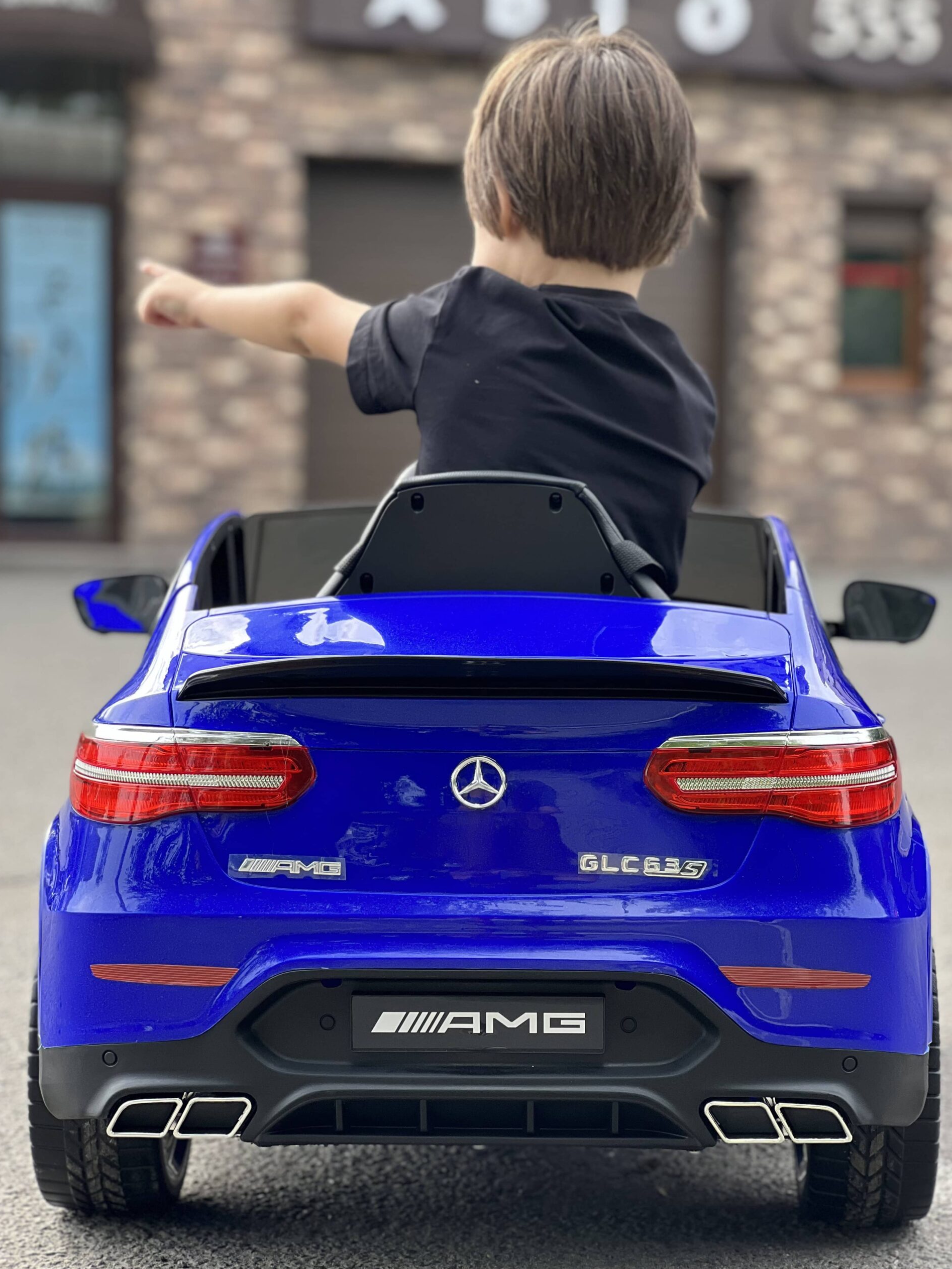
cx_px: 479
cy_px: 639
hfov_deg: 18.9
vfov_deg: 25.0
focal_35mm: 78
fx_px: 2860
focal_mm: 9
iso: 40
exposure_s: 1/121
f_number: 2.8
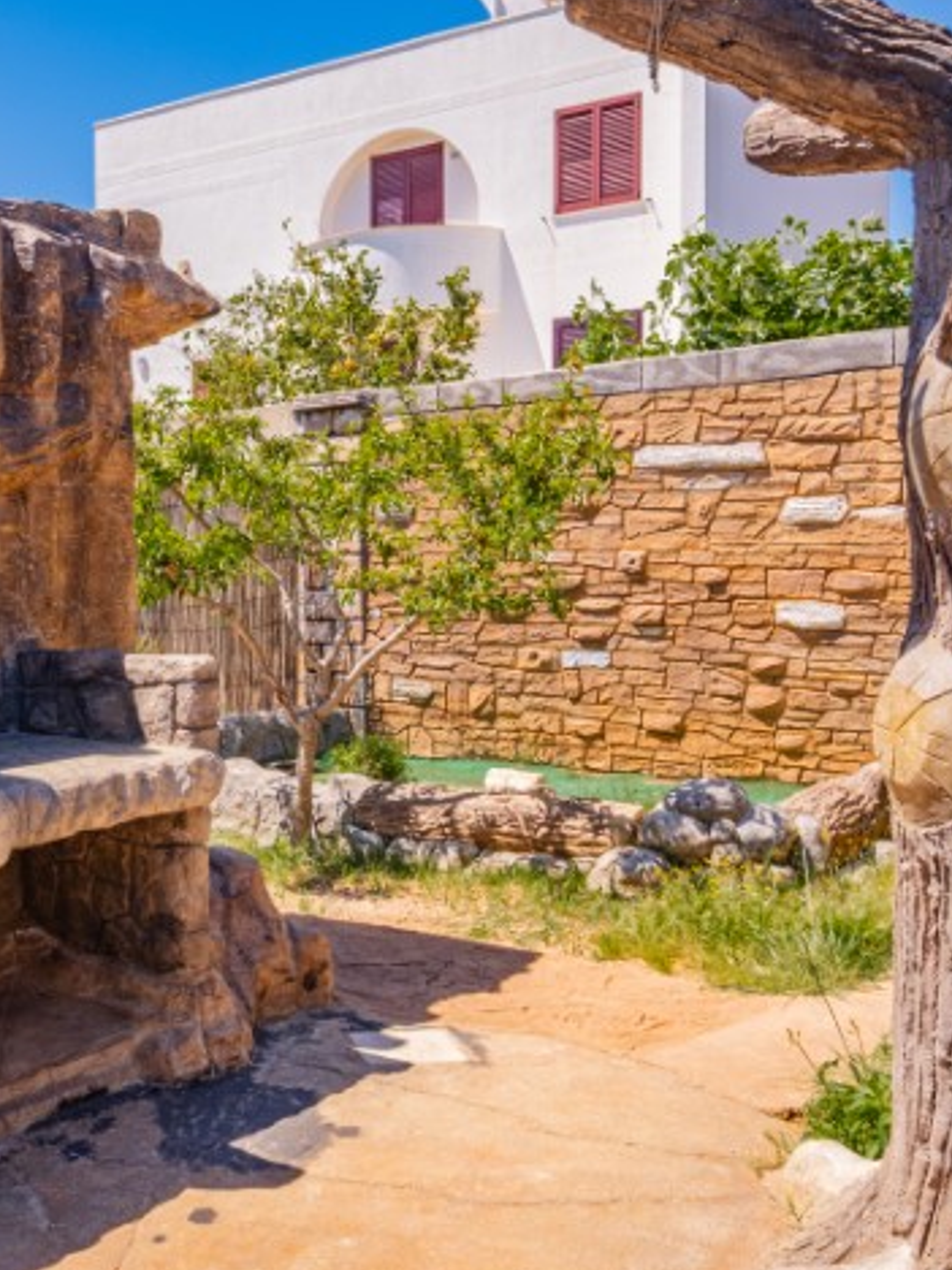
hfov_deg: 37.3
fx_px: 1357
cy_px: 638
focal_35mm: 37
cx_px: 187
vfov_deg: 50.1
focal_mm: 16.6
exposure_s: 1/100
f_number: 14
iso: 250
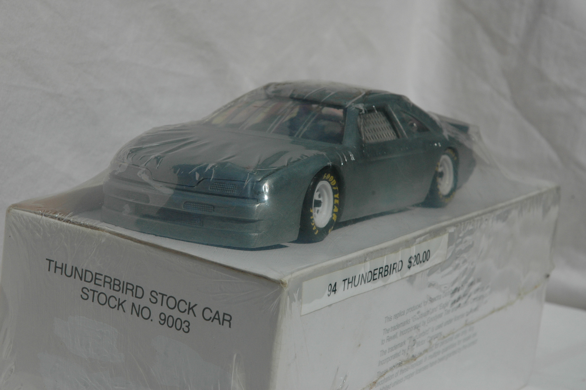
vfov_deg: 13.0
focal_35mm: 105
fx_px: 1708
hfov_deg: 19.5
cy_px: 195
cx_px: 293
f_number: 11
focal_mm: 70
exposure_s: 1/500
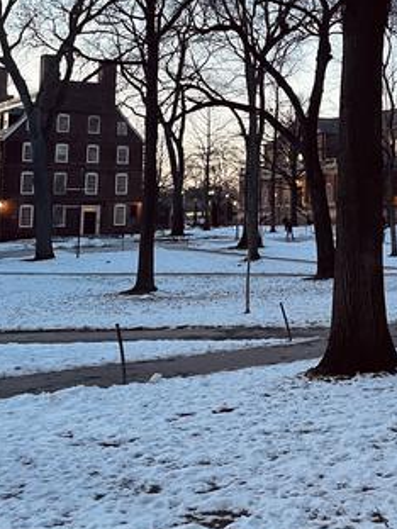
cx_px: 370
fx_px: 917
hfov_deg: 23.6
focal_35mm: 60
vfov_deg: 31.0
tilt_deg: +10.0
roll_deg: -1.1
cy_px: 75
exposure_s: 1/60
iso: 100
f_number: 1.6
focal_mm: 4.2
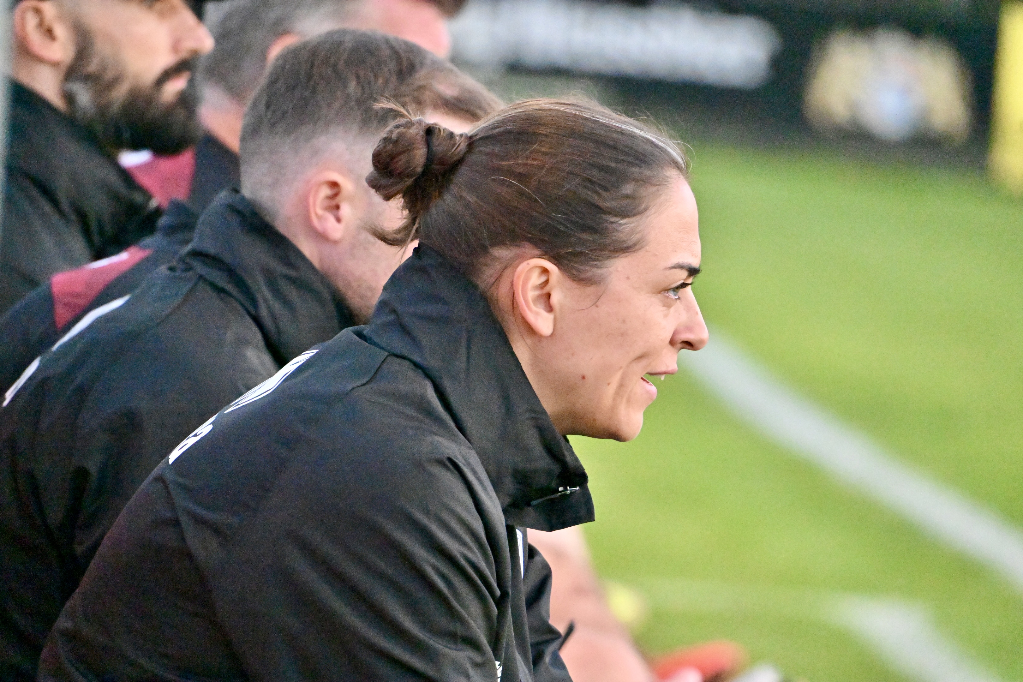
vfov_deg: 3.4
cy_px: 341
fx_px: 11366
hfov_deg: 5.2
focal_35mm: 400
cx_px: 512
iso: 16000
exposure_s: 1/1000
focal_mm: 400
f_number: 9
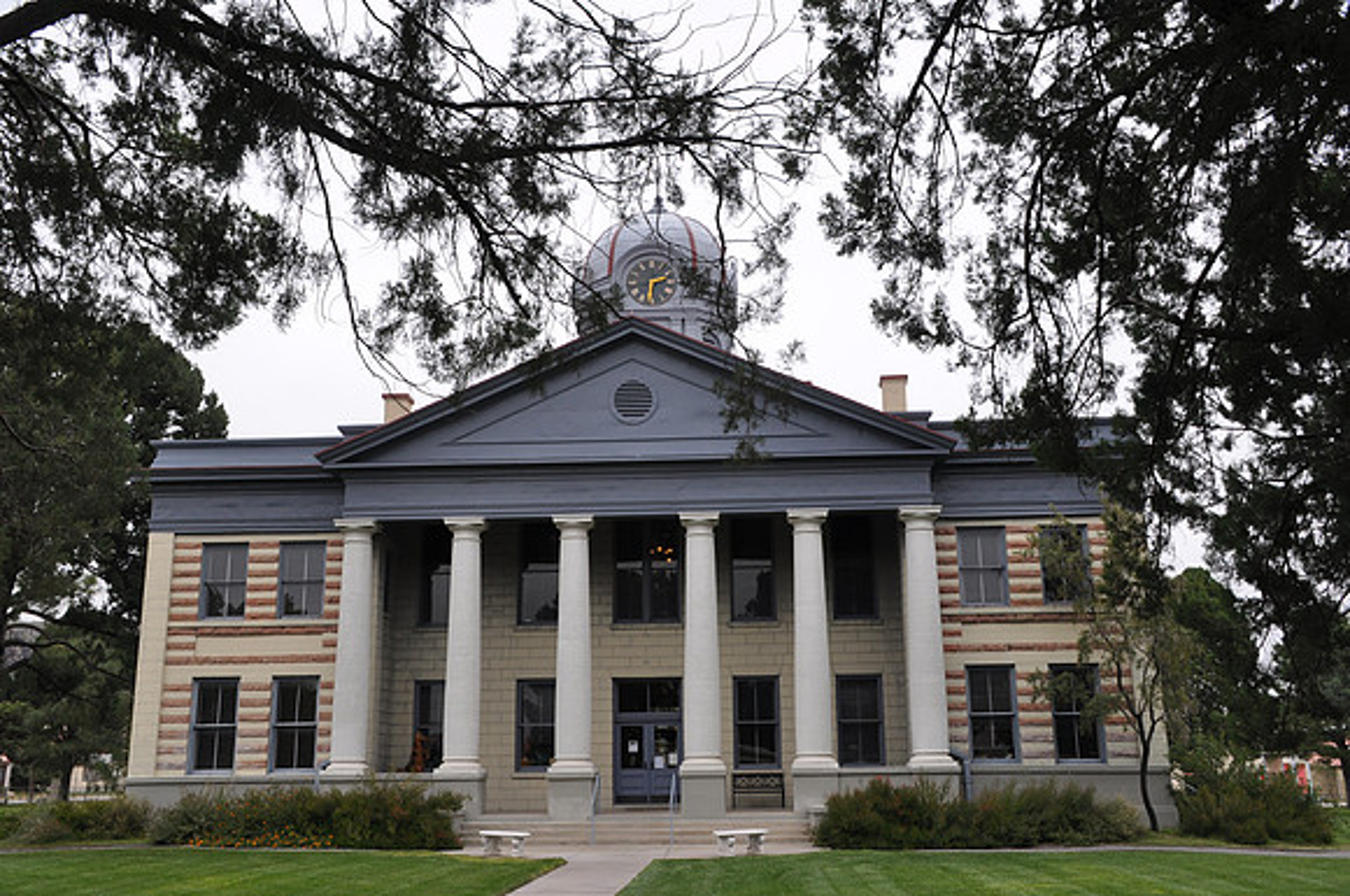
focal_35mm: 36
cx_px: 675
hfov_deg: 53.2
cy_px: 448
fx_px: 1348
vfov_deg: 36.8
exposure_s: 1/100
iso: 200
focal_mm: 24
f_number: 10
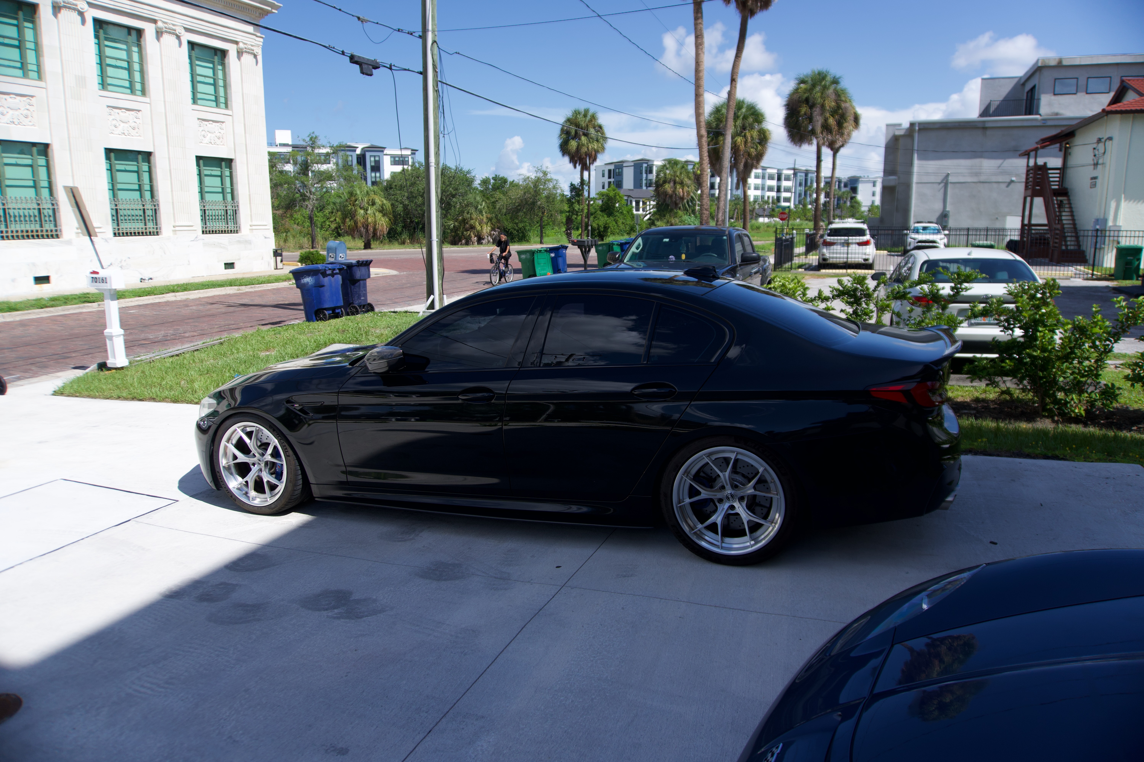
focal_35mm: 24
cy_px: 381
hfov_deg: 73.7
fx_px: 763
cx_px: 572
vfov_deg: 53.1
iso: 100
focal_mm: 16
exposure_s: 1/1250
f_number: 3.5
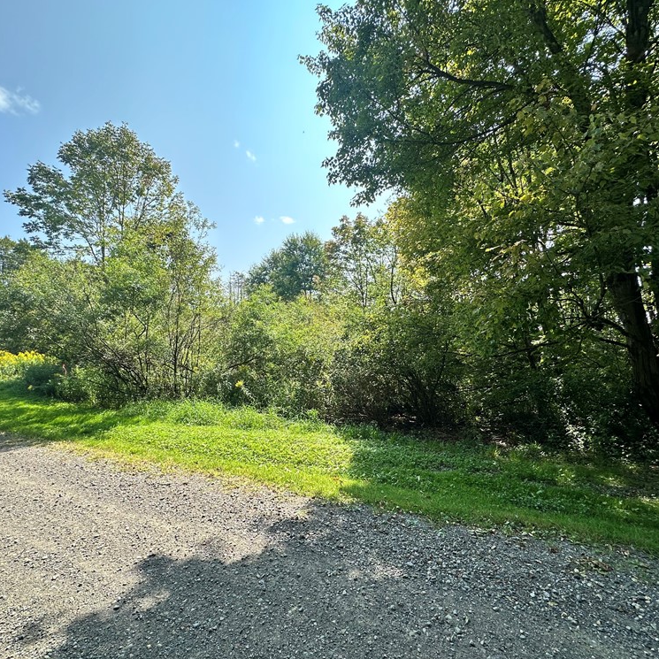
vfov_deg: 84.0
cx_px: 331
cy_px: 324
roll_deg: +1.3
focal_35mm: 17
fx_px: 366
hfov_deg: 84.0
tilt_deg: +1.8
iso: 40
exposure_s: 1/785
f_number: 2.2
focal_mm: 2.22
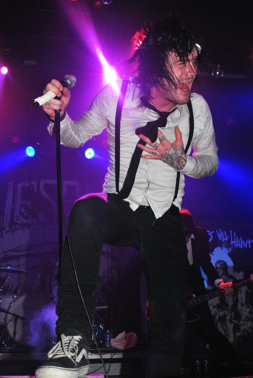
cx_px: 126
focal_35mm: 39
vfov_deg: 49.5
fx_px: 410
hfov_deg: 34.3
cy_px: 189
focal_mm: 26
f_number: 7.1
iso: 800
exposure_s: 1/100
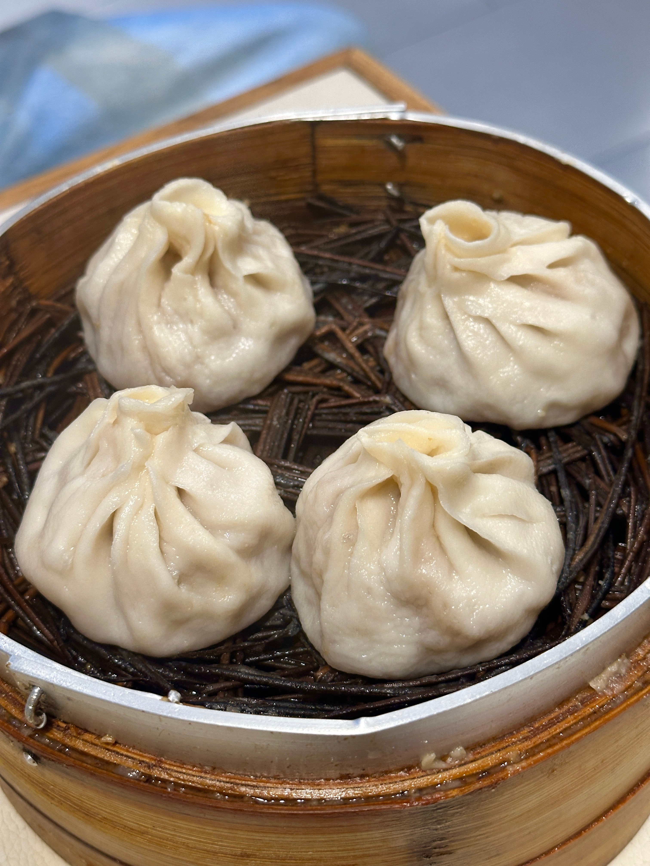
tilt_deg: -47.6
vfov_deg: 39.7
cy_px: 433
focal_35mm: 48
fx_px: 1202
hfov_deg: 30.3
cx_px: 325
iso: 160
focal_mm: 6.86
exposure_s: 1/50
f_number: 1.78
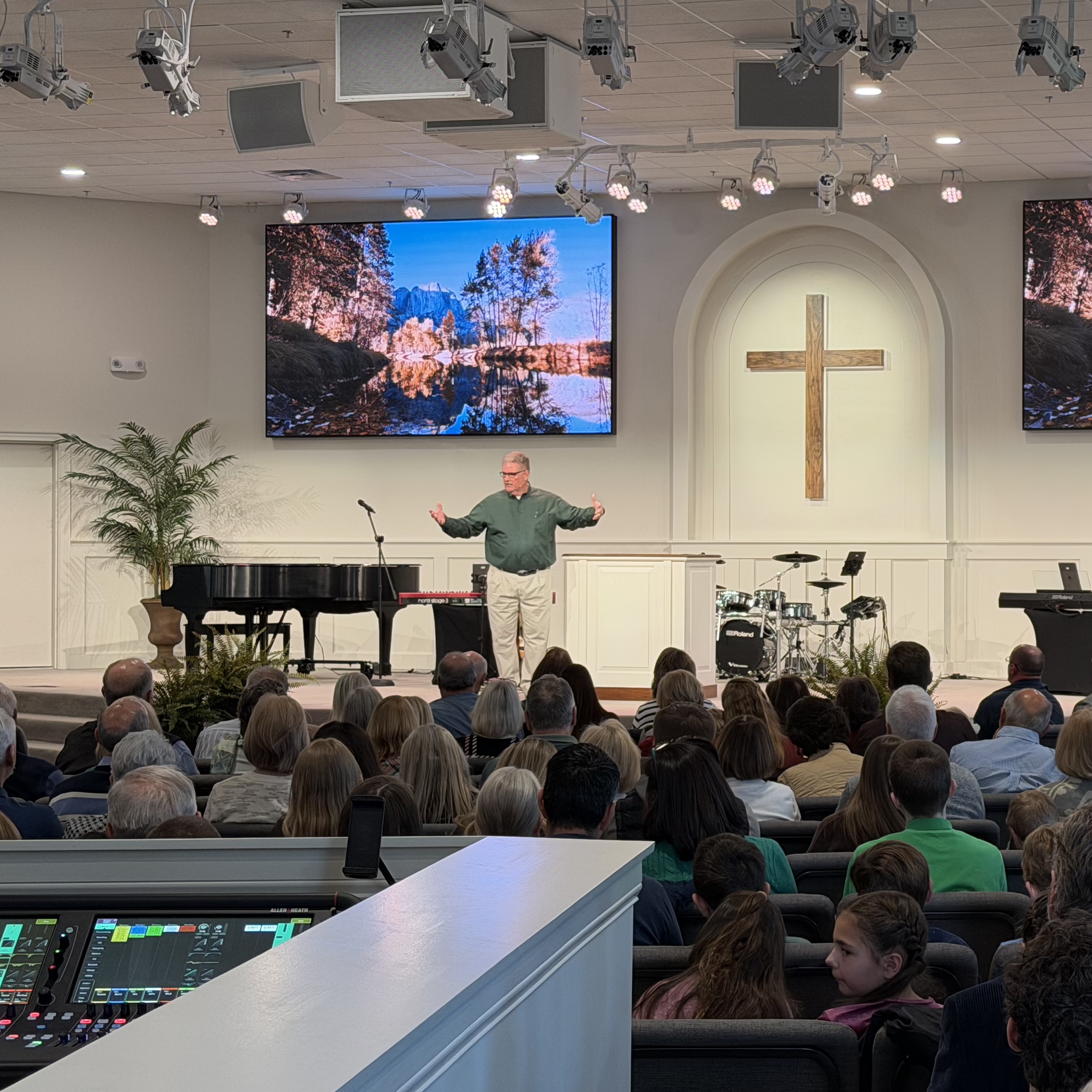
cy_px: 521
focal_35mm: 78
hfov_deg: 22.0
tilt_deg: +0.6
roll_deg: +0.3
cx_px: 817
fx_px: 2784
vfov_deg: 22.2
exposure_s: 1/100
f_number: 1.78
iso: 80
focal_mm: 6.76
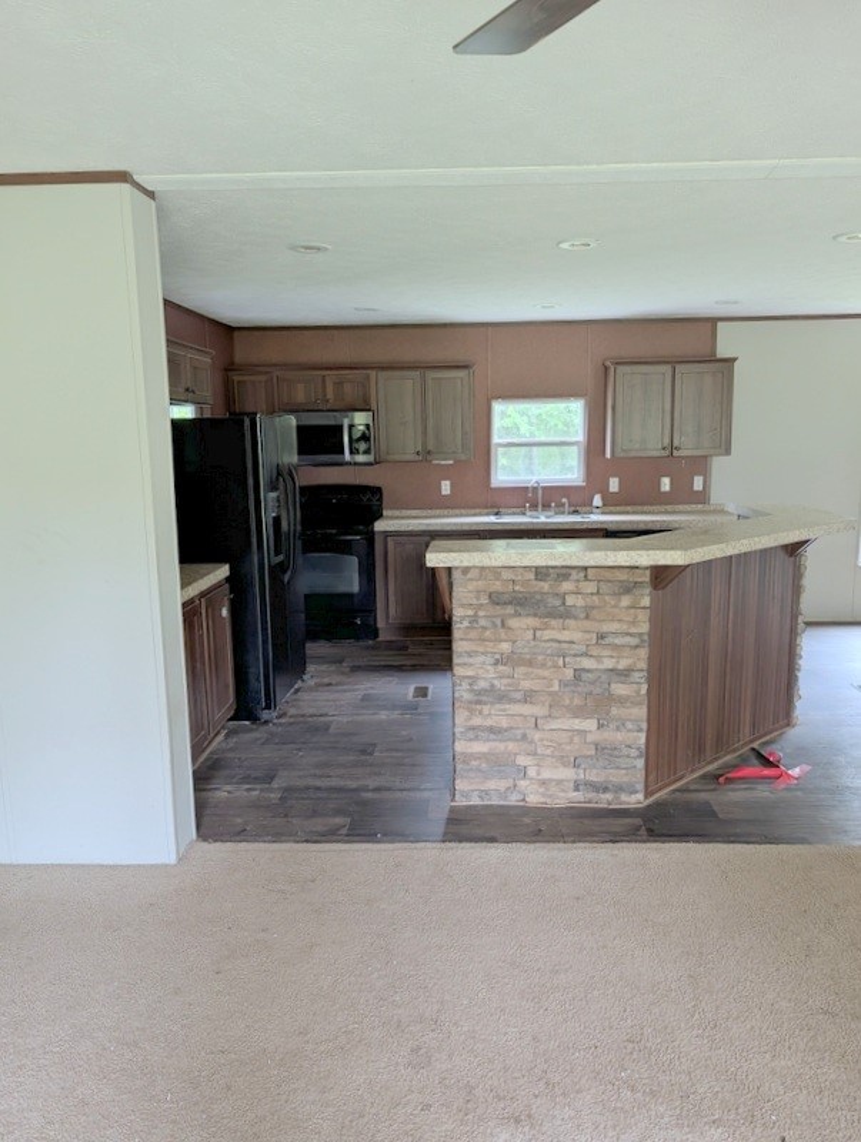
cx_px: 430
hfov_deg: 57.0
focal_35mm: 24
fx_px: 793
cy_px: 571
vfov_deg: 71.5
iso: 25
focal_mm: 6.9
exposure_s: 1/20
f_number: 1.68
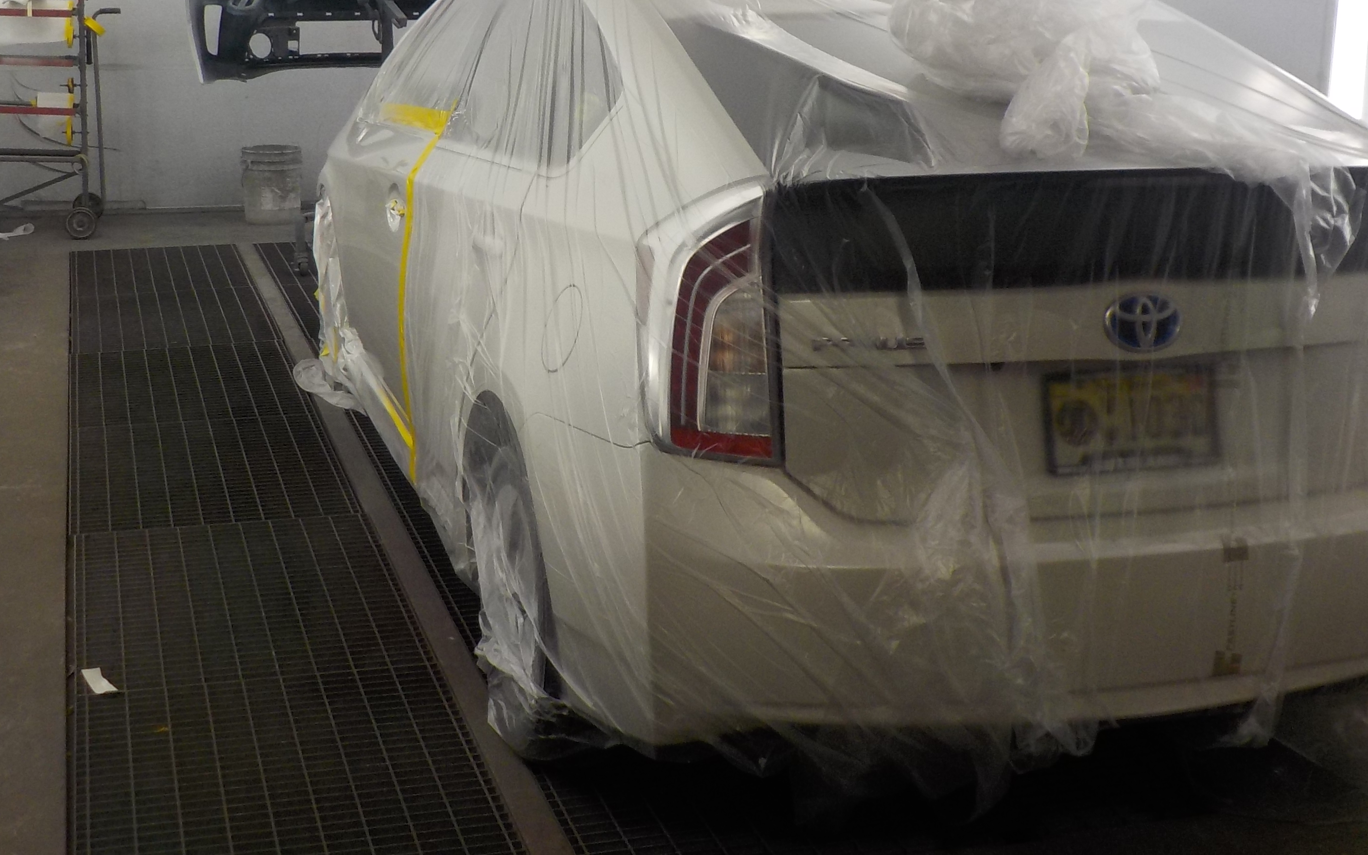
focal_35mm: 47
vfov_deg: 27.1
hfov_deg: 42.6
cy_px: 237
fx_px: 1752
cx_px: 630
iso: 125
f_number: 3.3
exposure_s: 1/100
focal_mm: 4.1
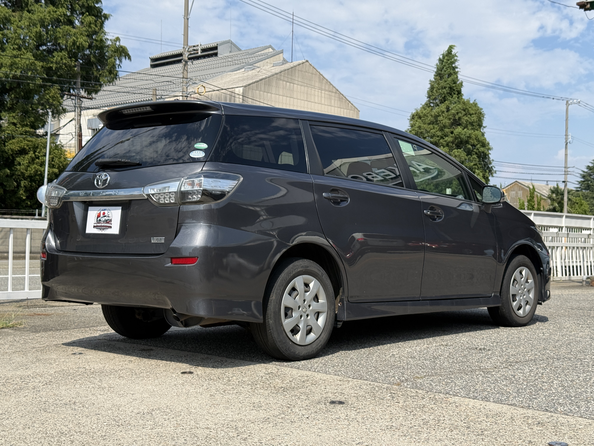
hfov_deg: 39.7
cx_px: 297
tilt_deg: +1.1
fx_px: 824
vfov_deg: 30.3
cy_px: 223
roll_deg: -1.2
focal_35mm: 48
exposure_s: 1/4329
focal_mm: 6.76
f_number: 1.78
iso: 64
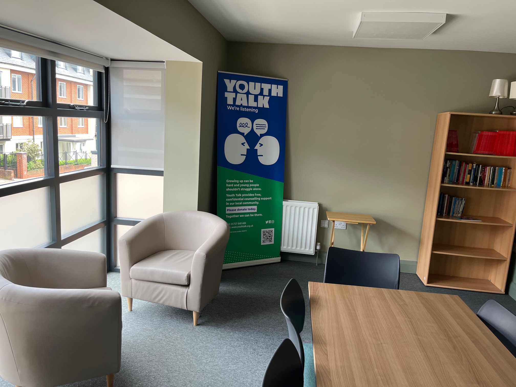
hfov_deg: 67.3
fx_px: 388
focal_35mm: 26
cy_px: 194
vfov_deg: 53.1
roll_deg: -3.8
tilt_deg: -9.7
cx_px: 258
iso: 64
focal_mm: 5.1
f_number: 1.6
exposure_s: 1/122
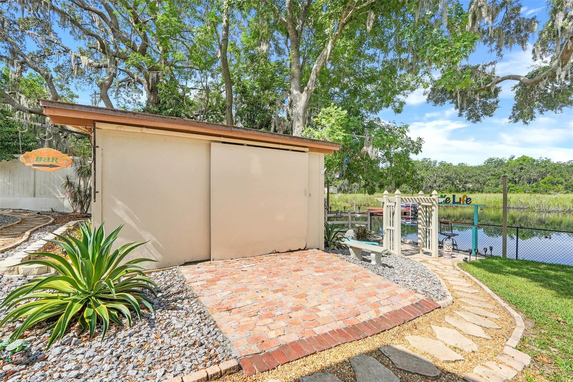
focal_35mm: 16
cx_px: 286
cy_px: 191
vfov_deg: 73.7
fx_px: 255
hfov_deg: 96.7
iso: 400
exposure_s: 1/100
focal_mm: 16
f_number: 9
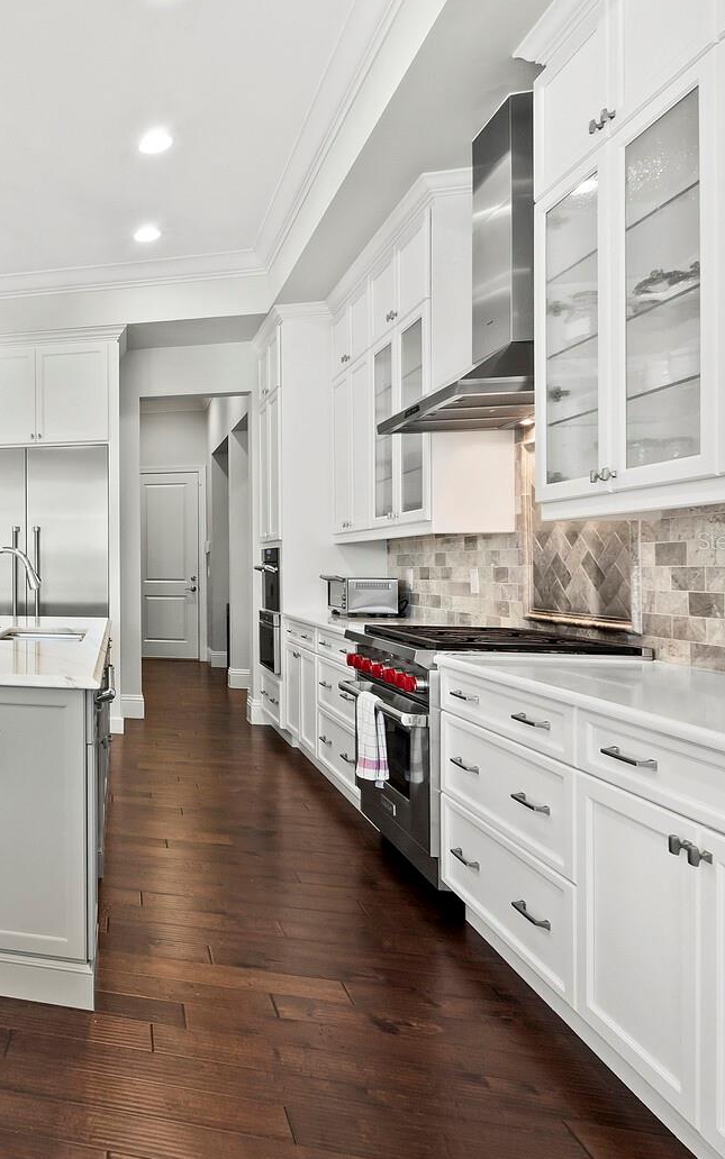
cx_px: -95
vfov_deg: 77.1
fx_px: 727
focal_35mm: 23
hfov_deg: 41.0
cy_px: 541
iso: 400
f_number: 11
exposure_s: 1/2
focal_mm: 7
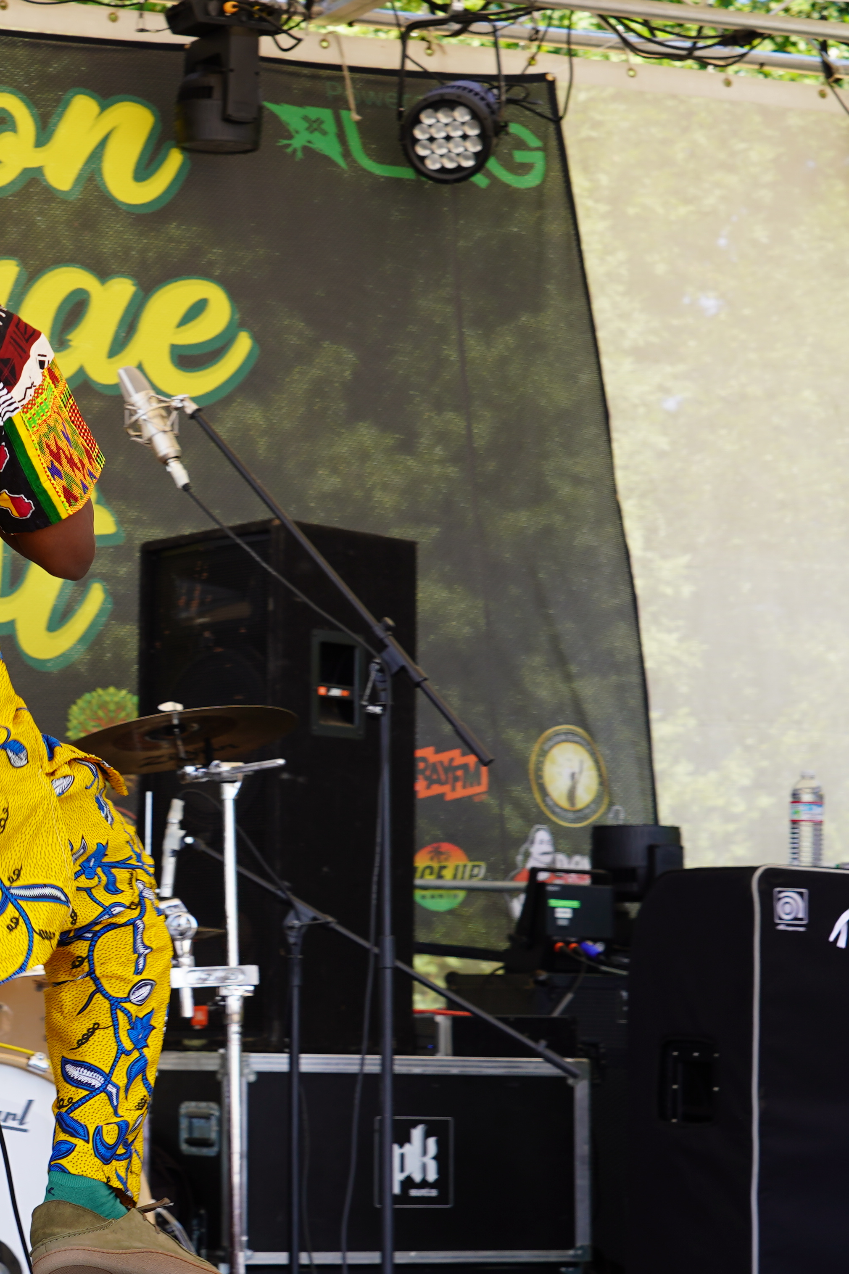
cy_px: 743
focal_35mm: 99
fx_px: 3502
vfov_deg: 20.6
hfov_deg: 13.4
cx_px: -170
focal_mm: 50
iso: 100
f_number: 6.3
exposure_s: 1/100
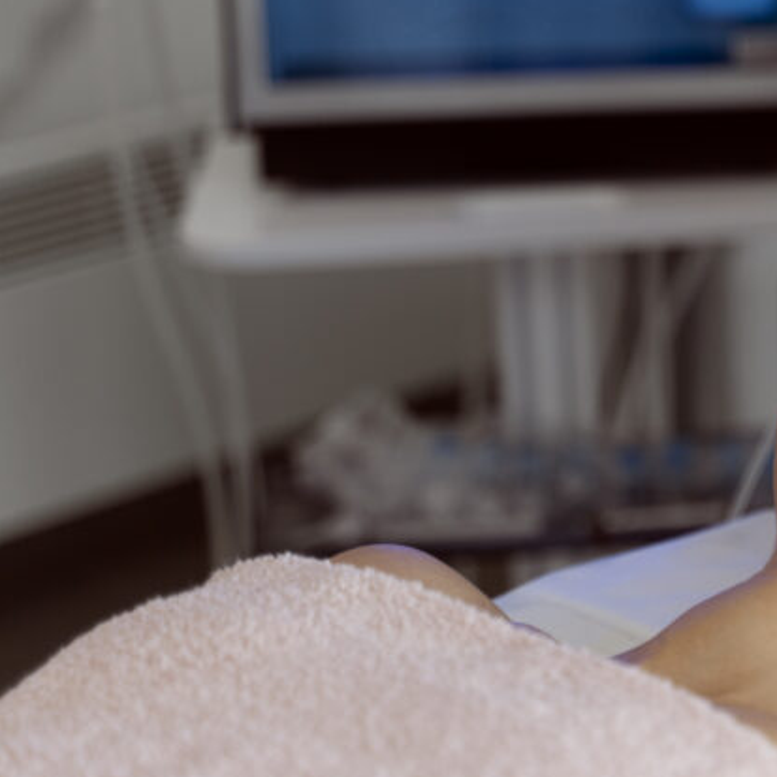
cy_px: 153
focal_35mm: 120
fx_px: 3047
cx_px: 841
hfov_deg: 14.2
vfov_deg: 14.4
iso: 320
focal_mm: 57
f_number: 2.8
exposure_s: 1/200
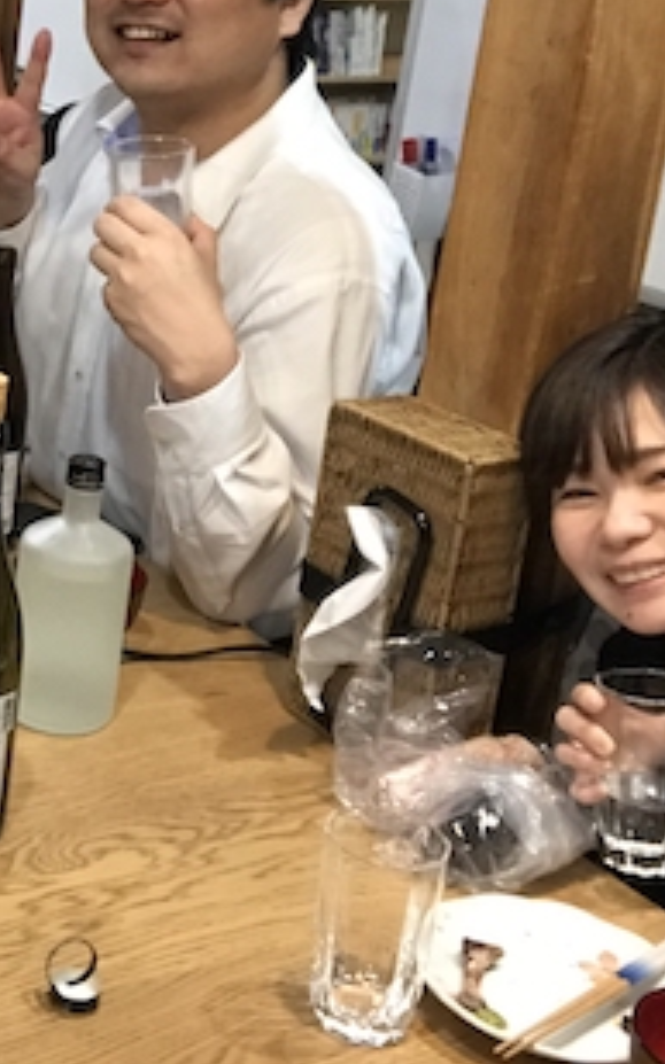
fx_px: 1915
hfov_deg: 18.7
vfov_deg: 30.8
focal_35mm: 66
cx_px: -131
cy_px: 343
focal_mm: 2.87
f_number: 2.2
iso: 125
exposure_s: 1/33
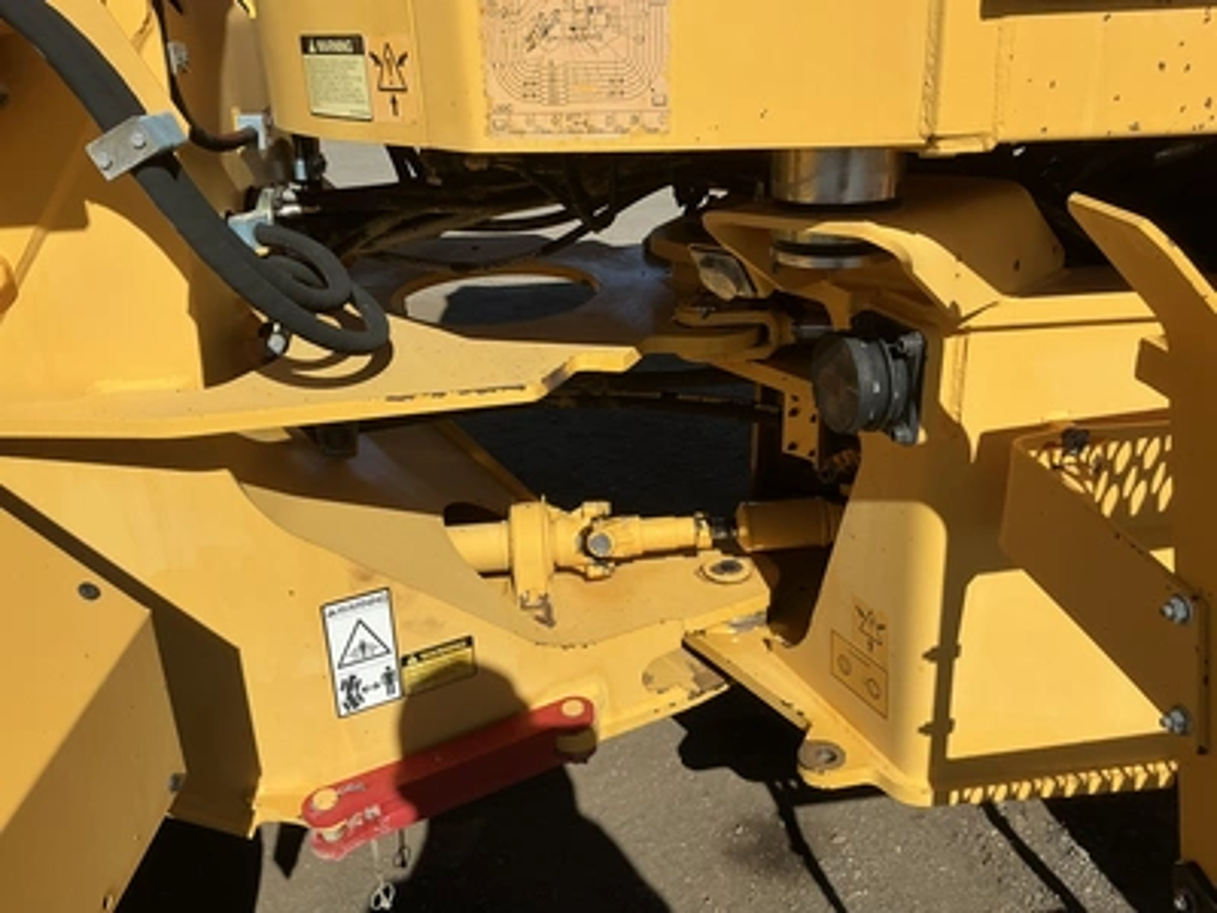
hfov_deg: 63.4
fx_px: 984
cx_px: 608
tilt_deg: -25.6
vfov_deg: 49.7
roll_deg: +5.0
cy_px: 456
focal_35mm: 28
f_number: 1.8
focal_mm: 3
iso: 25
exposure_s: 1/2801
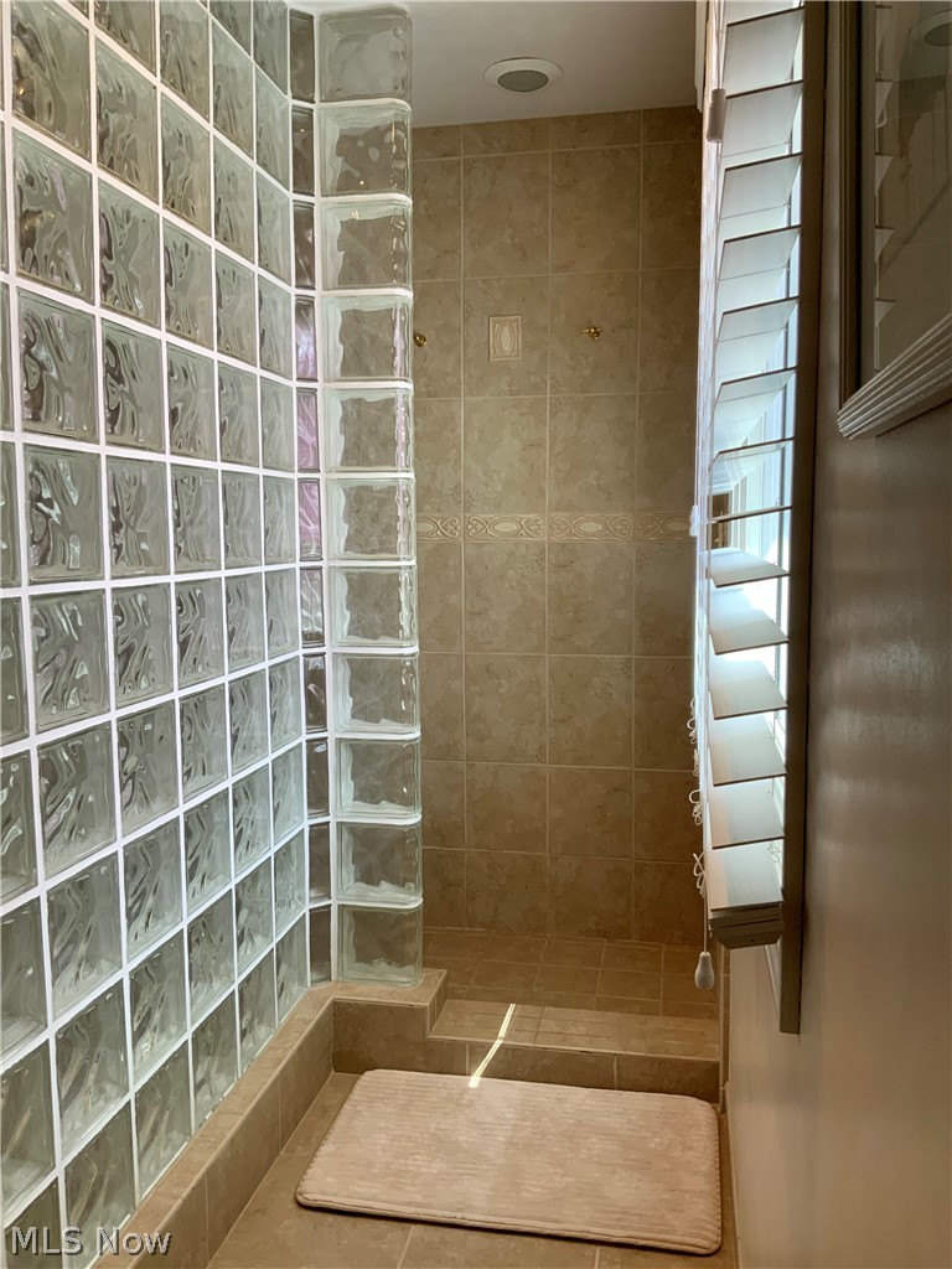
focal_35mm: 29
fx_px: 1063
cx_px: 476
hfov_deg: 48.2
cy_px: 634
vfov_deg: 61.7
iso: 40
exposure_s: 1/60
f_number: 1.8
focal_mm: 3
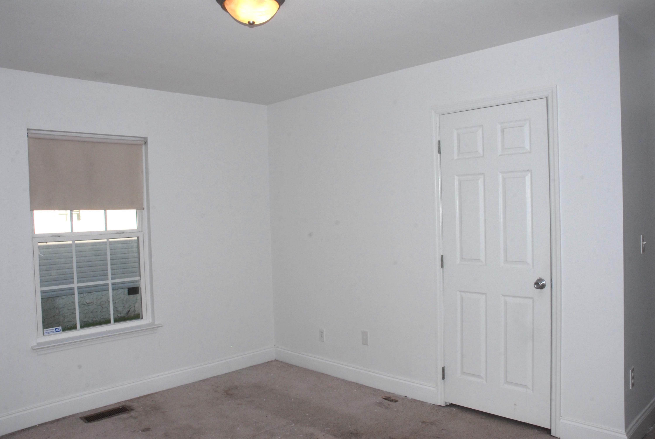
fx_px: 492
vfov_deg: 48.0
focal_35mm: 27
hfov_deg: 67.3
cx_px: 328
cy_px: 220
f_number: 16
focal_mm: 18
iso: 400
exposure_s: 1/60
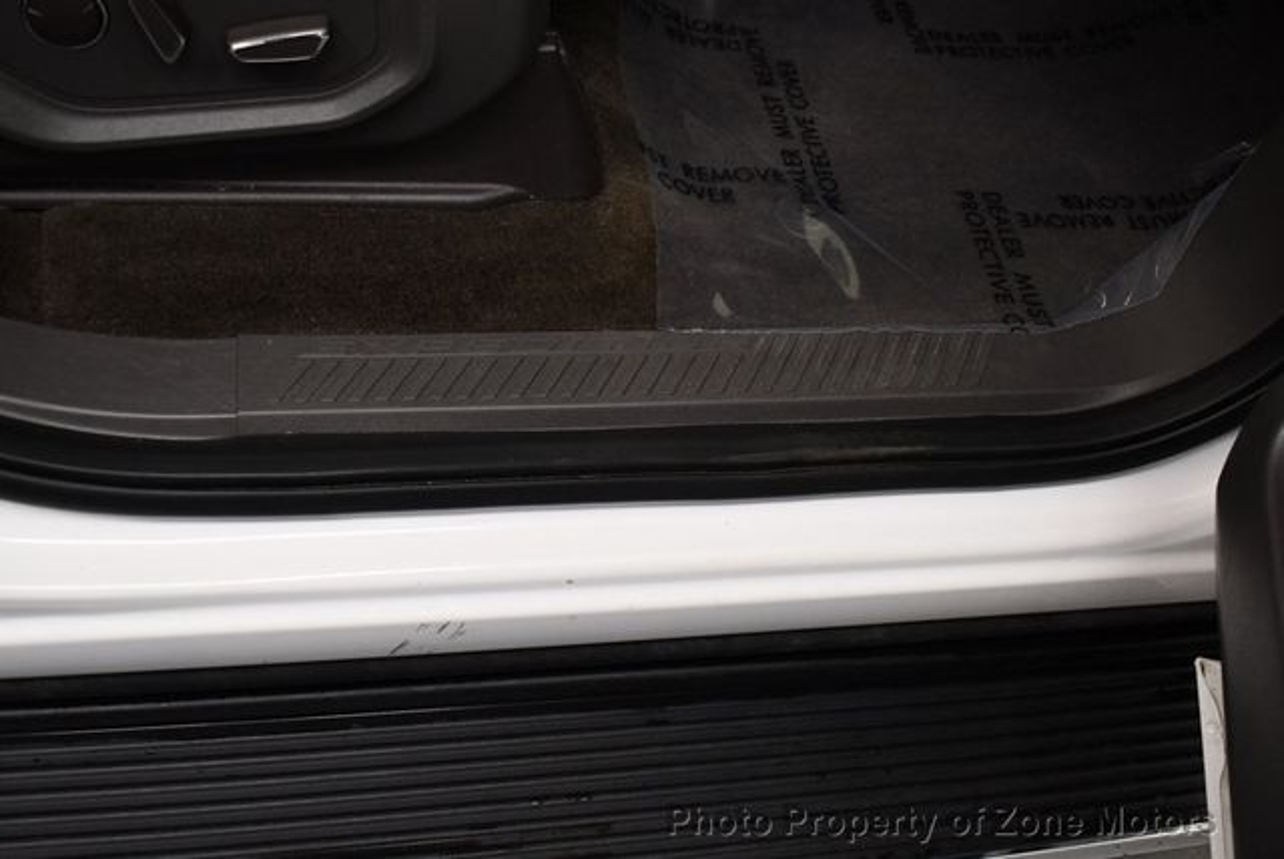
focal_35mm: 42
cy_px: 430
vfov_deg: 32.0
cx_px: 642
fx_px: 1499
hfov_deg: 46.4
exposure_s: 1/125
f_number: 3.8
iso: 1100
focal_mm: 21
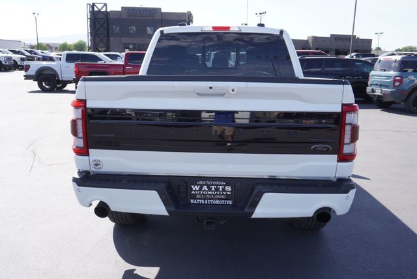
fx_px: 365
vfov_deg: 41.8
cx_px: 208
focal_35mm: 32
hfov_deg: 59.4
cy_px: 140
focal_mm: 21
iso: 100
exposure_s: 1/160
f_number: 6.3
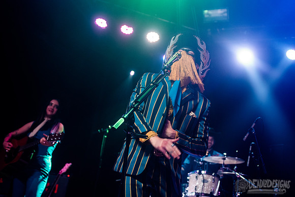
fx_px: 391
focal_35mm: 48
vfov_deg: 28.3
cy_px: 90
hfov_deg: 41.4
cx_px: 153
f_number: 3.2
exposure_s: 1/200
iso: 3200
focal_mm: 44
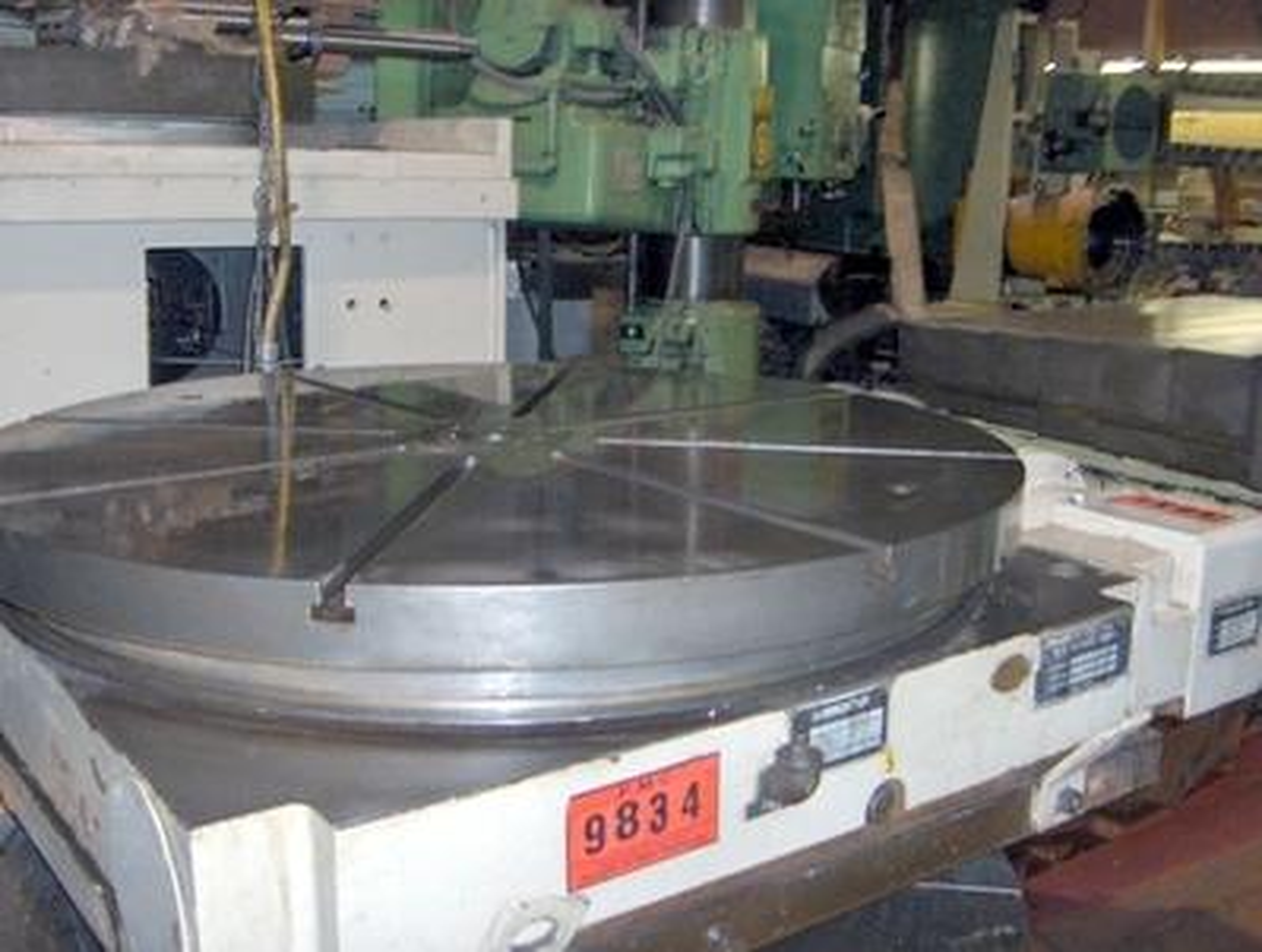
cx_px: 631
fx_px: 1425
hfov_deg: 47.8
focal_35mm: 39
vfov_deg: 36.9
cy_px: 476
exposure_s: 1/60
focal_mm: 8
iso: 100
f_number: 2.8
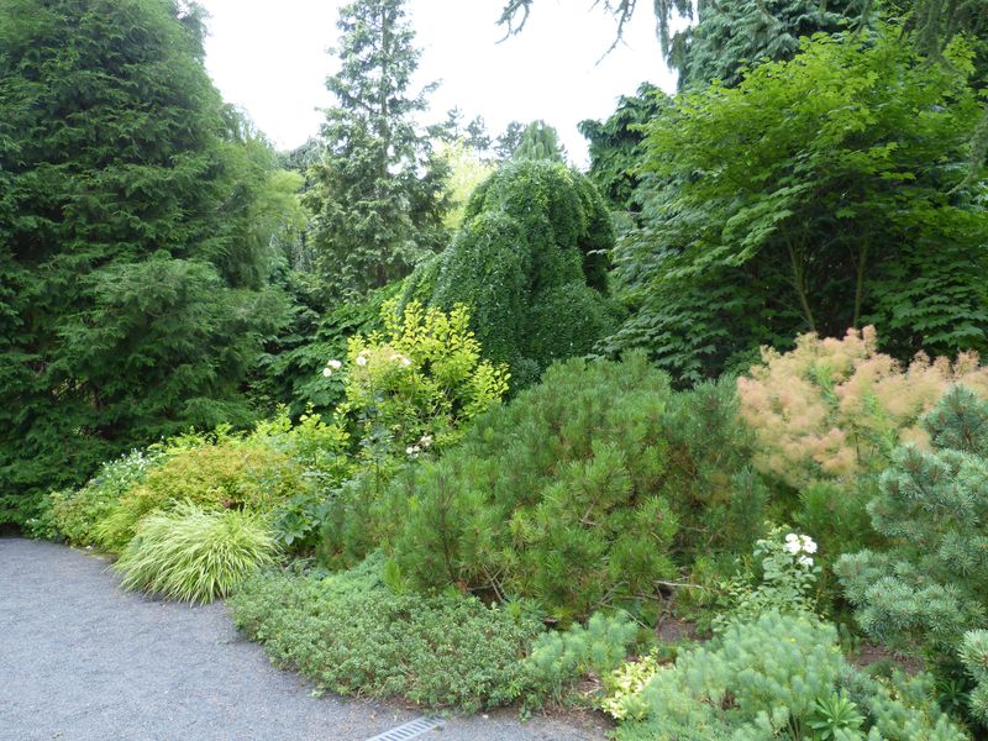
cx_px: 494
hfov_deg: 60.0
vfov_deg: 46.8
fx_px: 856
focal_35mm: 30
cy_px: 370
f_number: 2.9
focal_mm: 5.3
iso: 100
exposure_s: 1/100
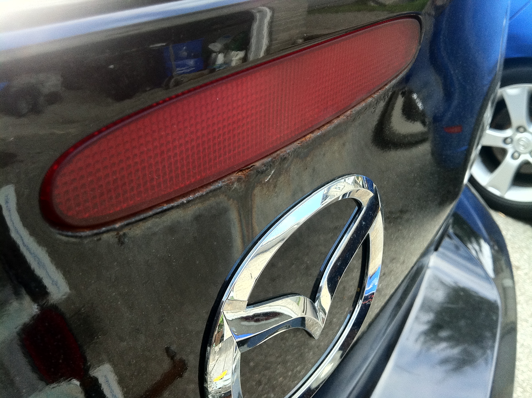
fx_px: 537
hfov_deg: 52.7
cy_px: 199
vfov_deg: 40.6
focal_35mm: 35
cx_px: 266
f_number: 2.8
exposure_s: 1/120
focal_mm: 3.85
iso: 125
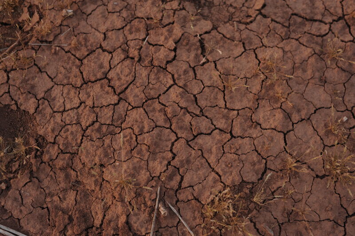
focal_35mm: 50
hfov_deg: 39.6
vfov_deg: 26.9
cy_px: 118
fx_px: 493
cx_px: 178
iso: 200
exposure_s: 1/80
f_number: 3.5
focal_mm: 50
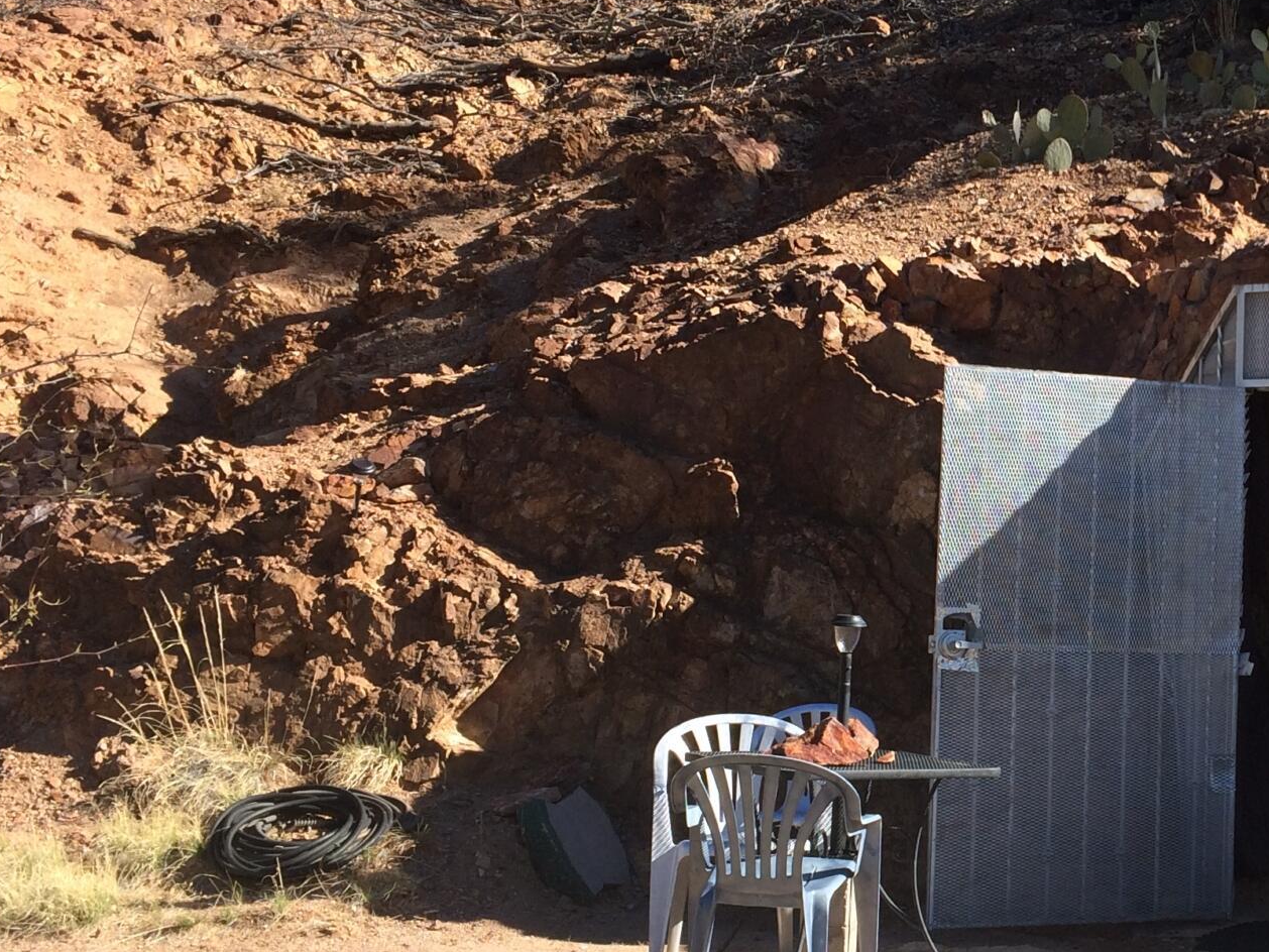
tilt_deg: +2.5
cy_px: 469
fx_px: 2163
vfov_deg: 24.8
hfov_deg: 31.2
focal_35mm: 59
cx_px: 1136
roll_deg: -0.3
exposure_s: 1/1109
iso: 32
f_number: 2.2
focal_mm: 4.15
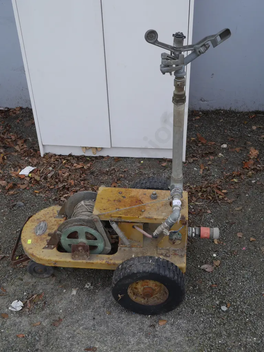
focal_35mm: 40
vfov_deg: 46.8
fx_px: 407
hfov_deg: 36.0
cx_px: 132
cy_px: 176
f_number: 6.3
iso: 200
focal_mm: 20
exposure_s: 1/200
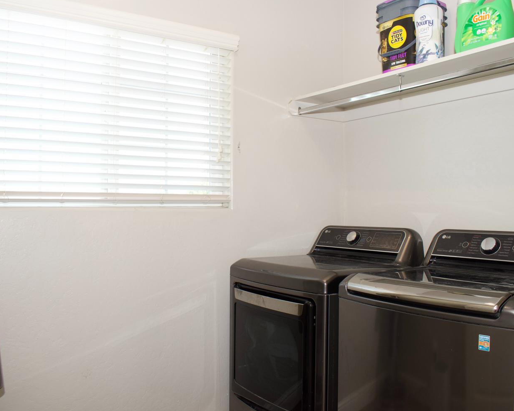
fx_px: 472
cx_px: 260
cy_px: 207
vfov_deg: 47.1
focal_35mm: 31
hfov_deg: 57.2
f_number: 8
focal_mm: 18
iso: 800
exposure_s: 1/60
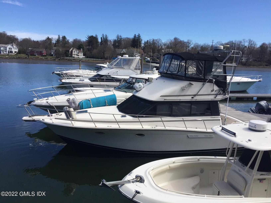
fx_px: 227
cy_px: 102
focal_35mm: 29
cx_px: 136
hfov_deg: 61.7
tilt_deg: -9.7
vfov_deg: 48.2
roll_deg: -2.0
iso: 32
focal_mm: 4.15
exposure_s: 1/2198
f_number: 2.2
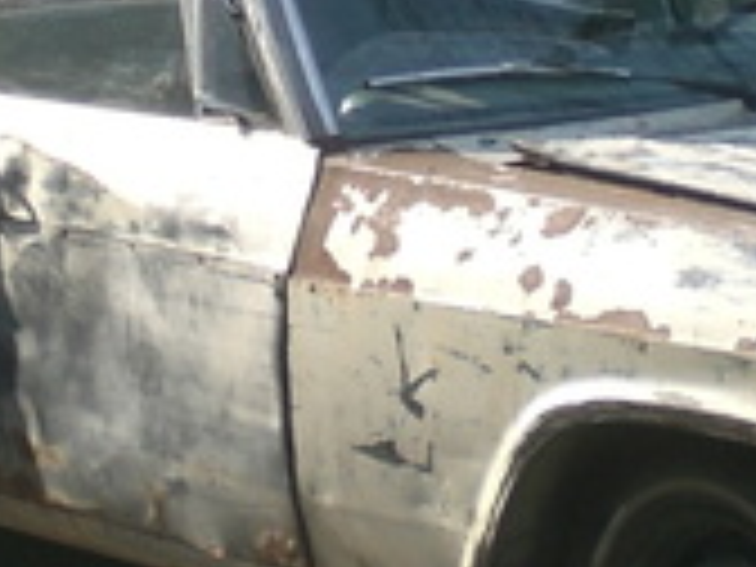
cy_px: 72
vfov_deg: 8.3
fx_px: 3909
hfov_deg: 11.0
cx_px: 580
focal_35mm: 179
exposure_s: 1/320
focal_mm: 6.3
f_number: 3.1
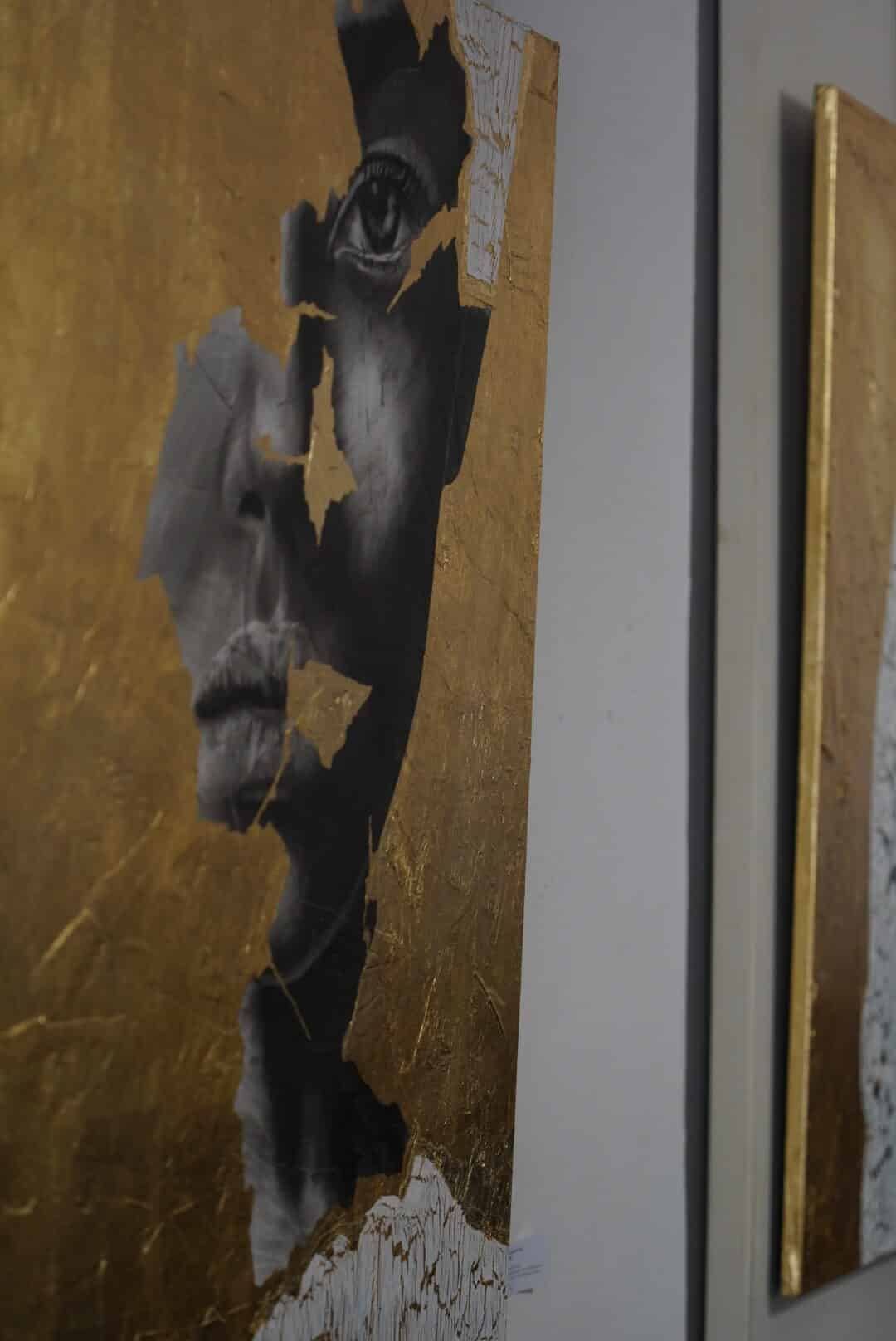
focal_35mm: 97
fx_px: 3615
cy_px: 670
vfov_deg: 21.0
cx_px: 448
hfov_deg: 14.1
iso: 800
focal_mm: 97
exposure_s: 1/100
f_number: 4.5
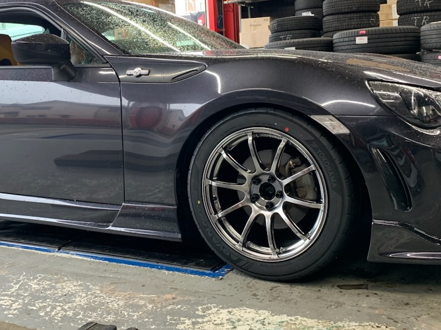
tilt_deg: -2.4
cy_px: 97
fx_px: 573
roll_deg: +3.2
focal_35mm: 45
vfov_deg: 31.8
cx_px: 181
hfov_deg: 41.9
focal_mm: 4.25
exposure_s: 1/49
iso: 160
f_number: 1.8
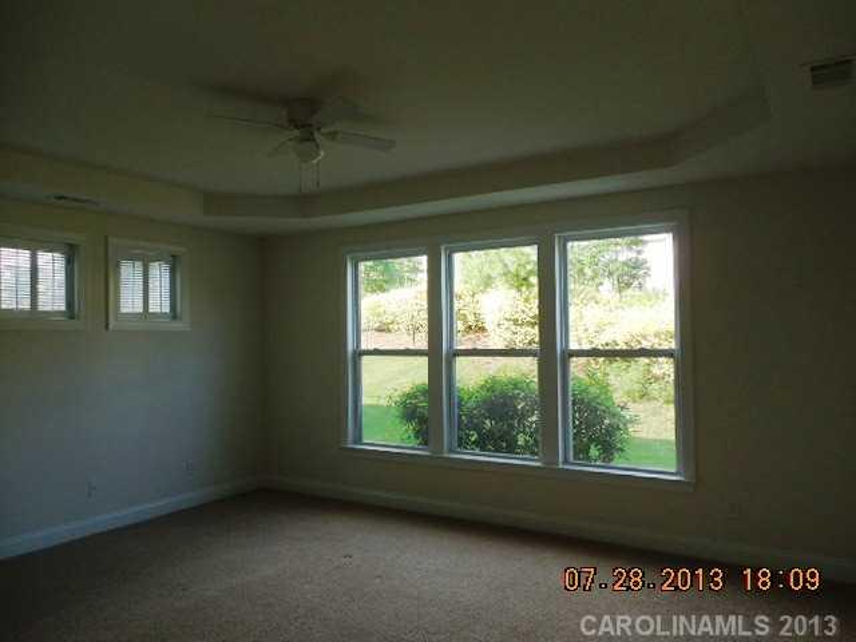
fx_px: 618
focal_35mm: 25
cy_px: 321
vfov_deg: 54.9
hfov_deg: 69.4
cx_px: 428
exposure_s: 1/125
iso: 125
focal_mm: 4.5
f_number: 3.3
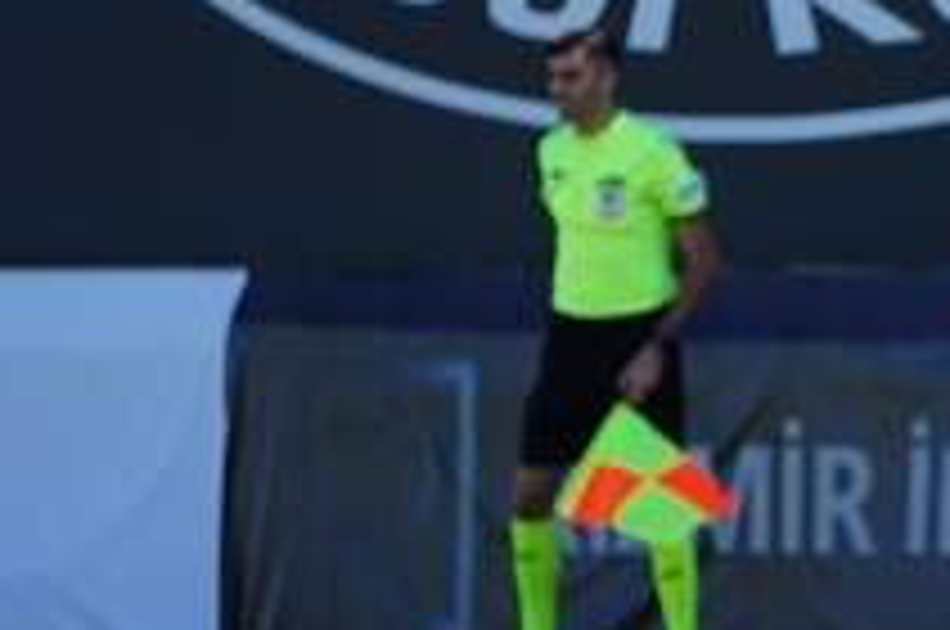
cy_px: 432
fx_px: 30037
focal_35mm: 1140
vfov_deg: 1.2
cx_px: 1256
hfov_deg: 1.8
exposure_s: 1/500
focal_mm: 400
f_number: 5.6
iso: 250
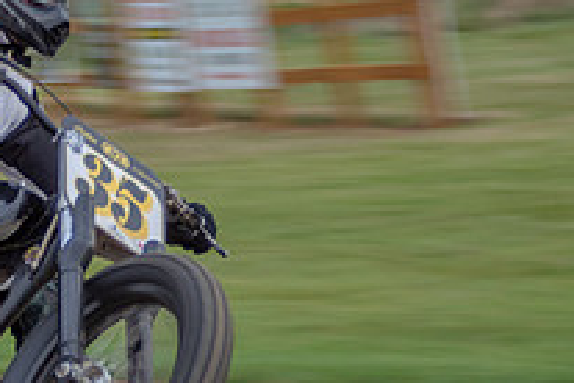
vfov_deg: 2.6
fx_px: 8290
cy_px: 225
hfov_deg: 4.0
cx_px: 4
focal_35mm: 520
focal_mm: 102
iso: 160
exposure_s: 1/125
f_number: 5.6
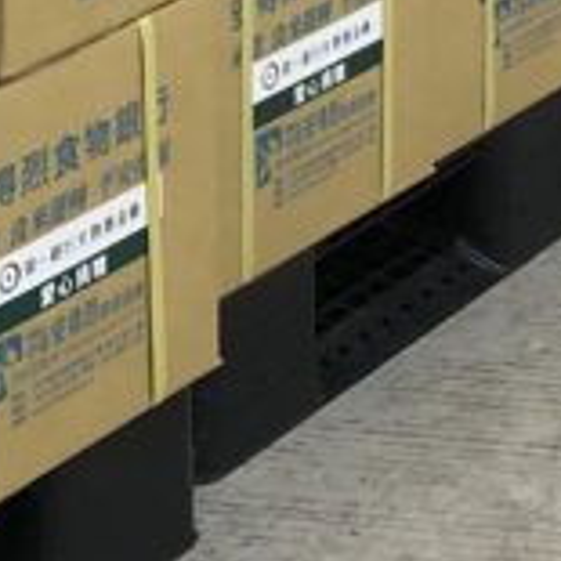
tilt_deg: -10.4
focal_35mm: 163
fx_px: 2989
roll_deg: +1.4
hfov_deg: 10.6
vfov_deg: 9.8
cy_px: -623
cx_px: 7
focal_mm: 3.99
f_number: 1.8
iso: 50
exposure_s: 1/15
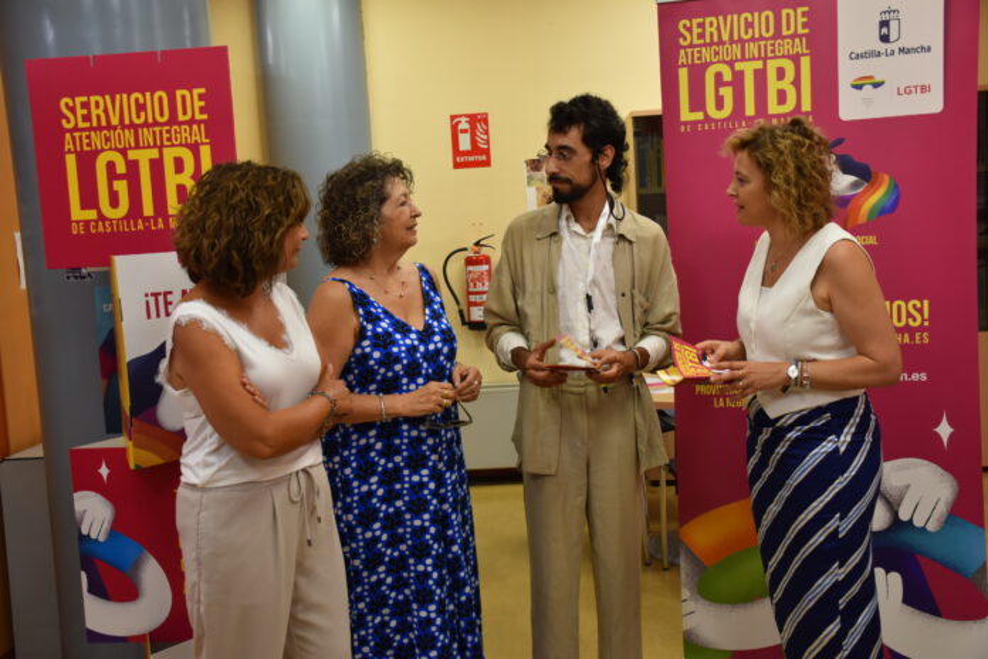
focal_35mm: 39
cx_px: 494
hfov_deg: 49.6
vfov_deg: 34.2
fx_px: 1070
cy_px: 330
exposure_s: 1/60
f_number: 4
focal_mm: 26
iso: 640
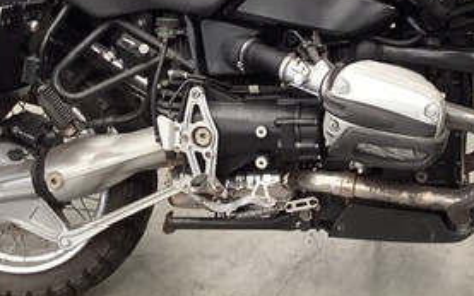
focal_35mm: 76
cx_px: 287
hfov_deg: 27.1
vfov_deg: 17.0
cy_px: 43
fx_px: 982
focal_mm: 3.3
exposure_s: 1/50
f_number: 2.4
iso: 80
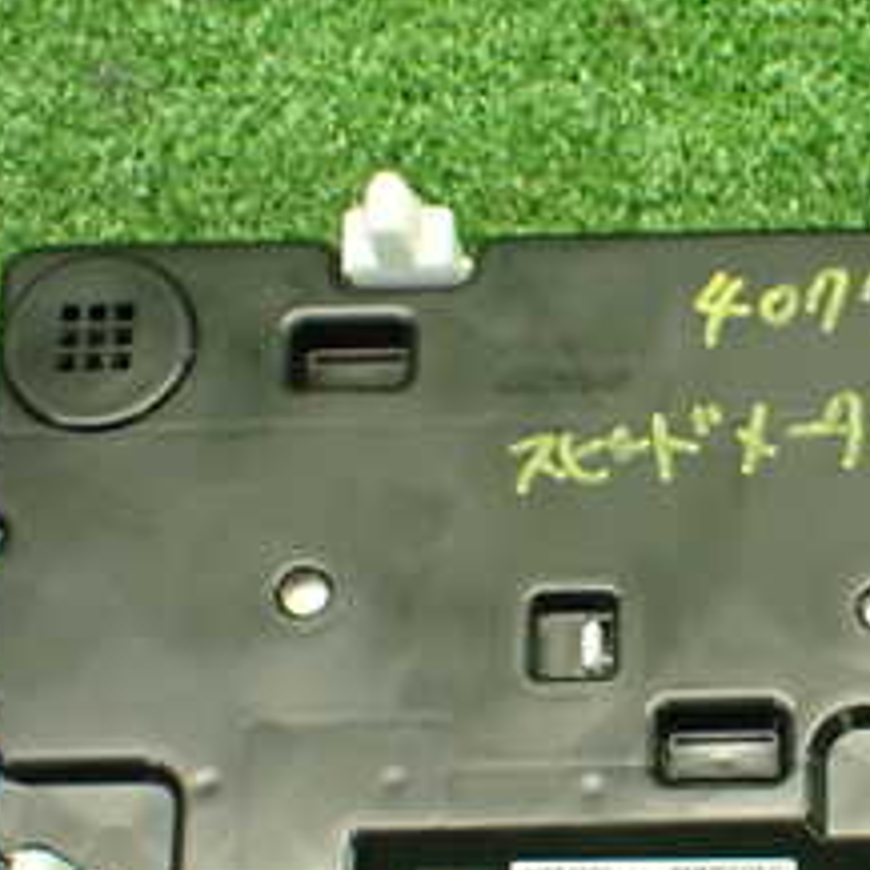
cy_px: 641
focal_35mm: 93
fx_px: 2644
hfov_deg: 18.2
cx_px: 886
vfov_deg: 18.6
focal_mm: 6.83
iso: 800
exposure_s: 1/80
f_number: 2.7
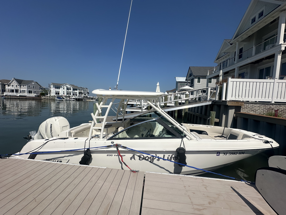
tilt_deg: -3.3
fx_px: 116
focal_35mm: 14
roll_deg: -1.6
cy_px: 108
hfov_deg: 102.1
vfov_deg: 85.7
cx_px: 143
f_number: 2.2
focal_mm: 2.22
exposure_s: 1/6494
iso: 50
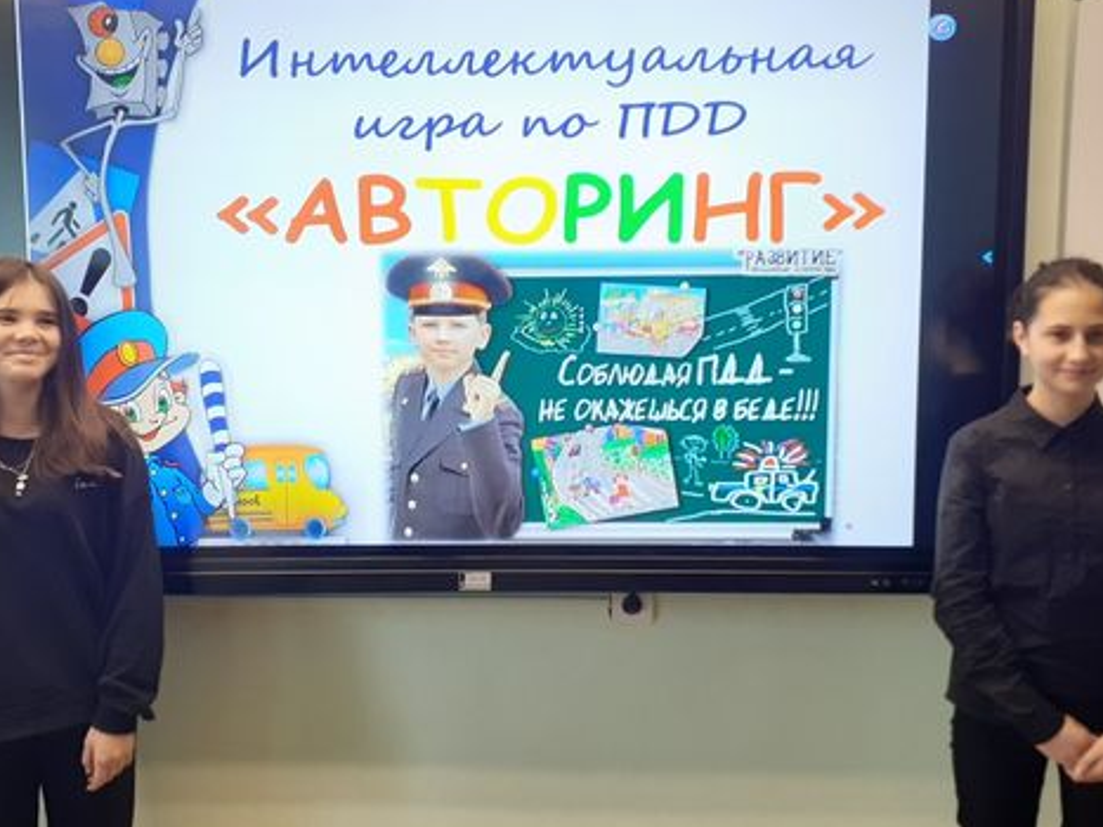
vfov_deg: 38.6
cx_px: 522
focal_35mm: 37
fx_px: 1179
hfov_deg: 50.1
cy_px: 421
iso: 100
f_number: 1.9
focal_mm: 3.6
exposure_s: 1/50
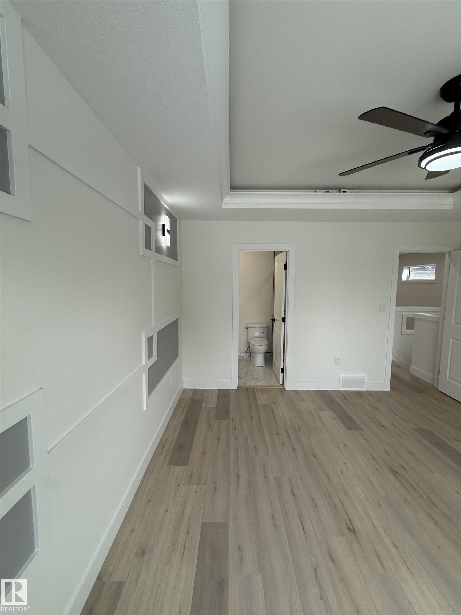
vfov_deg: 102.1
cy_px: 308
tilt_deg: -5.4
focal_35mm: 14
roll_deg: +1.5
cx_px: 230
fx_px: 249
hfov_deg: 85.7
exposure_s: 1/126
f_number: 2.2
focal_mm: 2.22
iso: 64
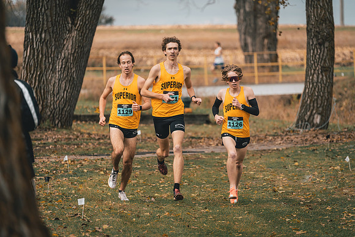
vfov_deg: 3.4
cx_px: 178
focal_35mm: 400
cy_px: 118
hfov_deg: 5.1
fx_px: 3947
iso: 400
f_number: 6.3
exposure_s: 1/1250
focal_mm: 400
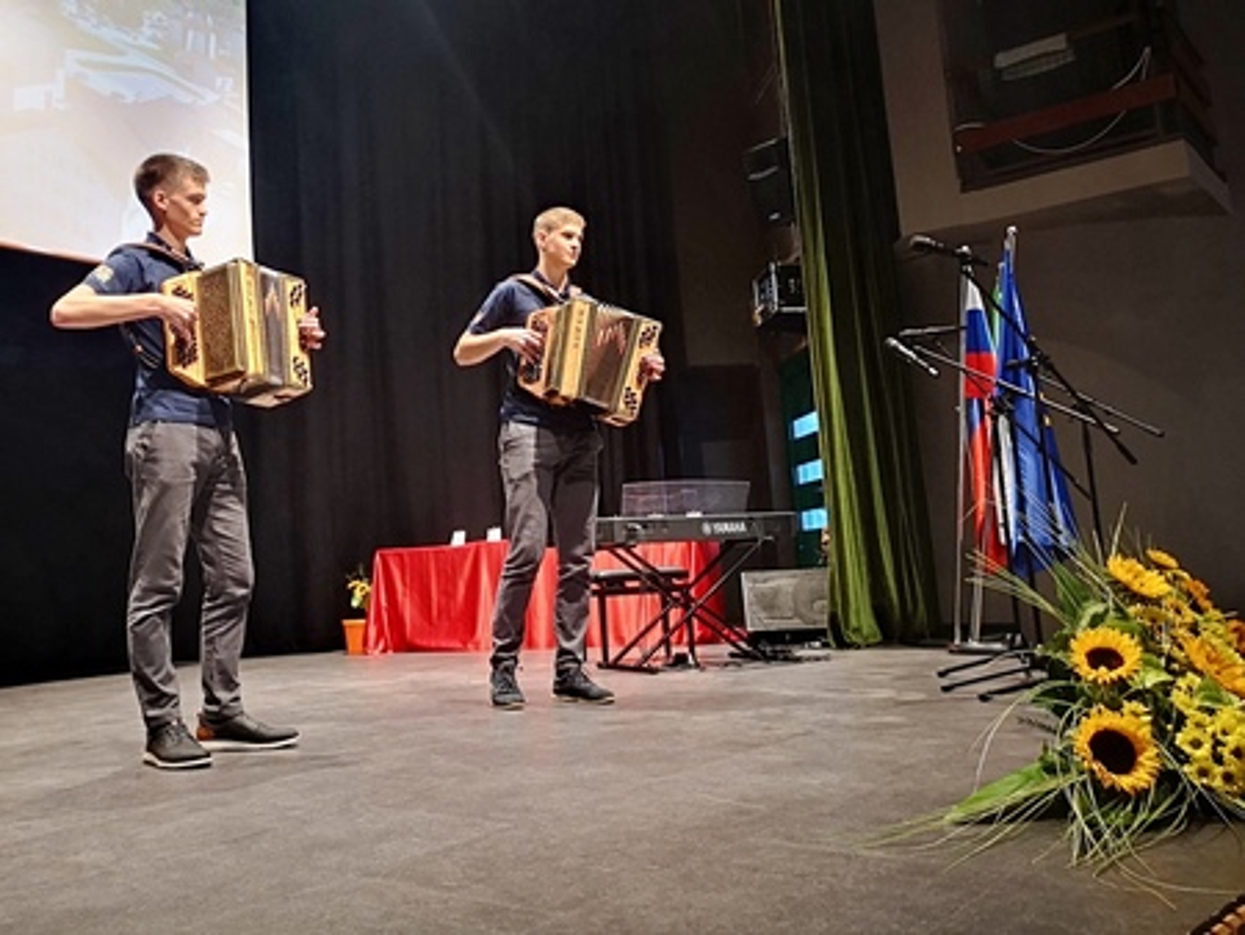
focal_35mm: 27
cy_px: 468
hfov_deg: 65.3
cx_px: 622
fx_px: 972
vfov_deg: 51.4
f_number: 1.8
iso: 160
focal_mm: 3.95
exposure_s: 1/33.3
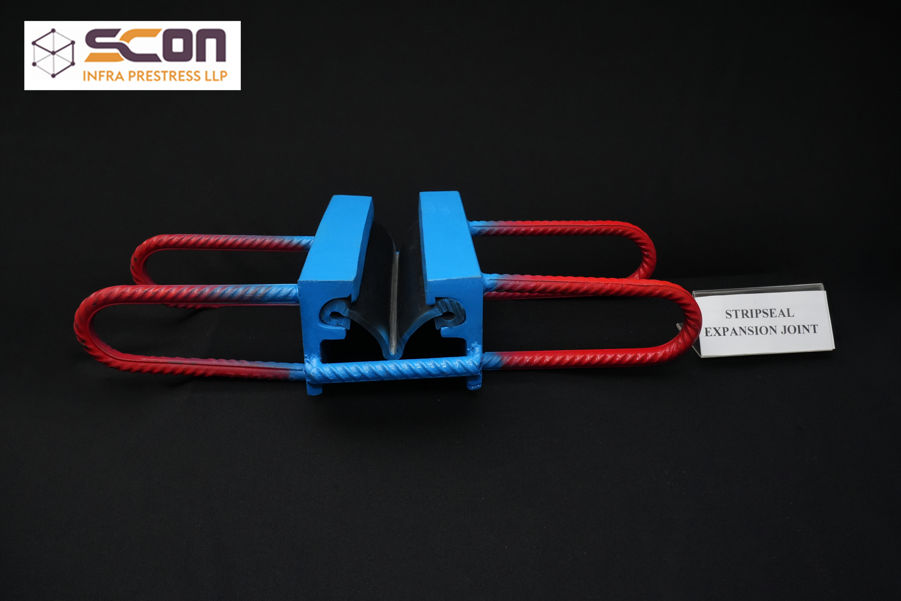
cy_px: 300
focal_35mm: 28
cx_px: 450
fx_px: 701
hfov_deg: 65.5
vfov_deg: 46.4
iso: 4000
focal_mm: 28
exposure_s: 1/125
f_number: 13
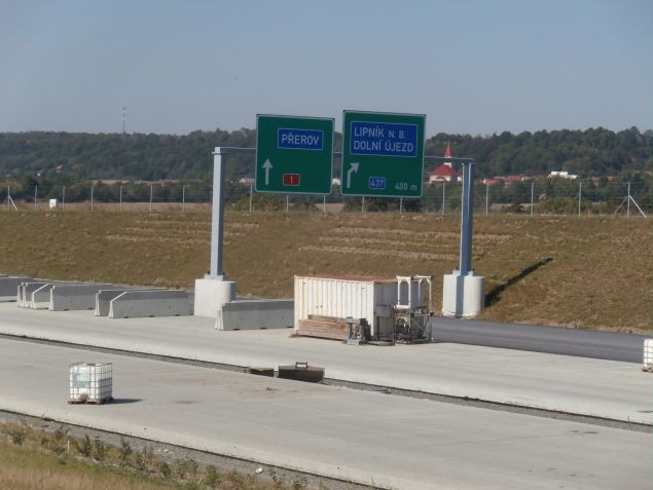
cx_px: 328
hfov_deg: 14.3
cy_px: 246
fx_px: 2605
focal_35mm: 138
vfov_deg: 10.8
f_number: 5.7
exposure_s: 1/640
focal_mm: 24.17
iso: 100
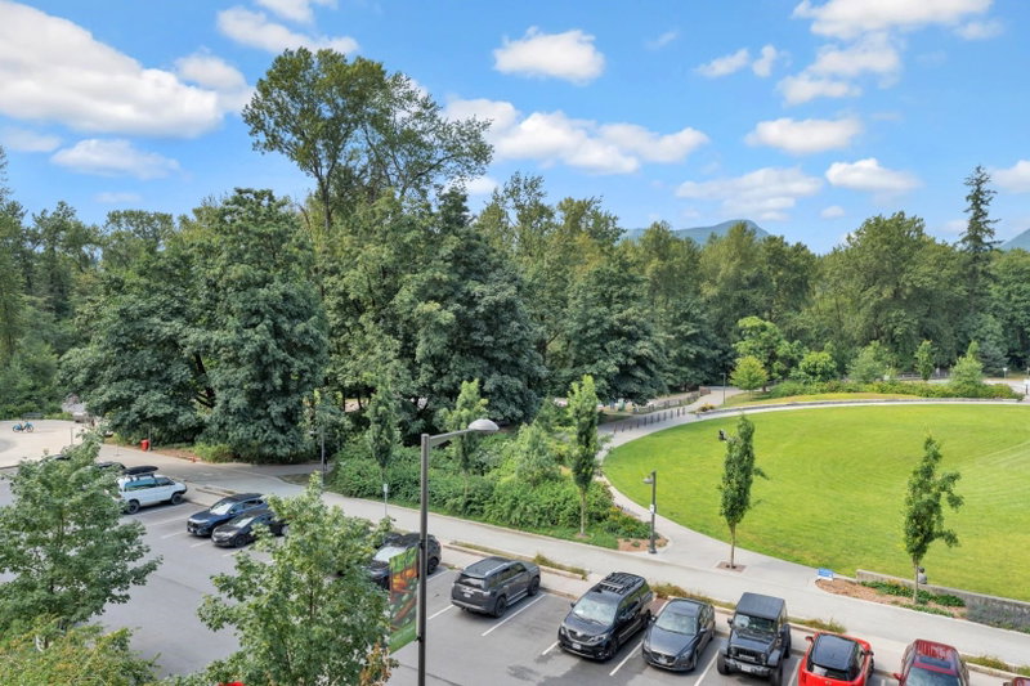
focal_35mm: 24
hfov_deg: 73.8
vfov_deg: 53.1
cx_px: 515
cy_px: 343
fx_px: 686
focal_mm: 24
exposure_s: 1/100
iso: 100
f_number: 7.1
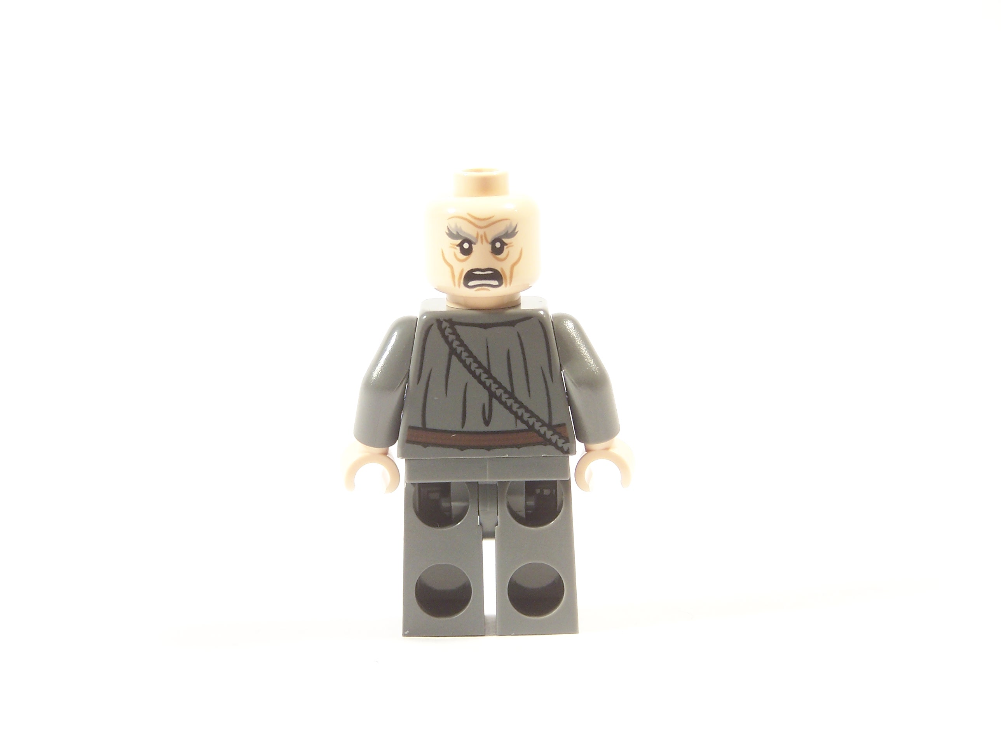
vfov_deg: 14.1
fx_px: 3036
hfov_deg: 18.7
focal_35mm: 105
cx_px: 500
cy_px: 375
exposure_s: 1/10
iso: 100
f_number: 3.2
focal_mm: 17.5
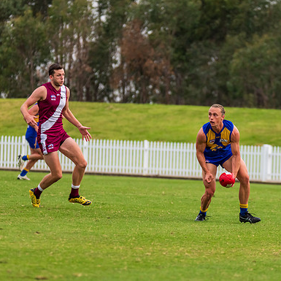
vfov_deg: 3.8
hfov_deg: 3.8
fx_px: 4215
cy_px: 159
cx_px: 208
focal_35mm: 459
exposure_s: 1/1250
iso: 1000
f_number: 6.3
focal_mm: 300
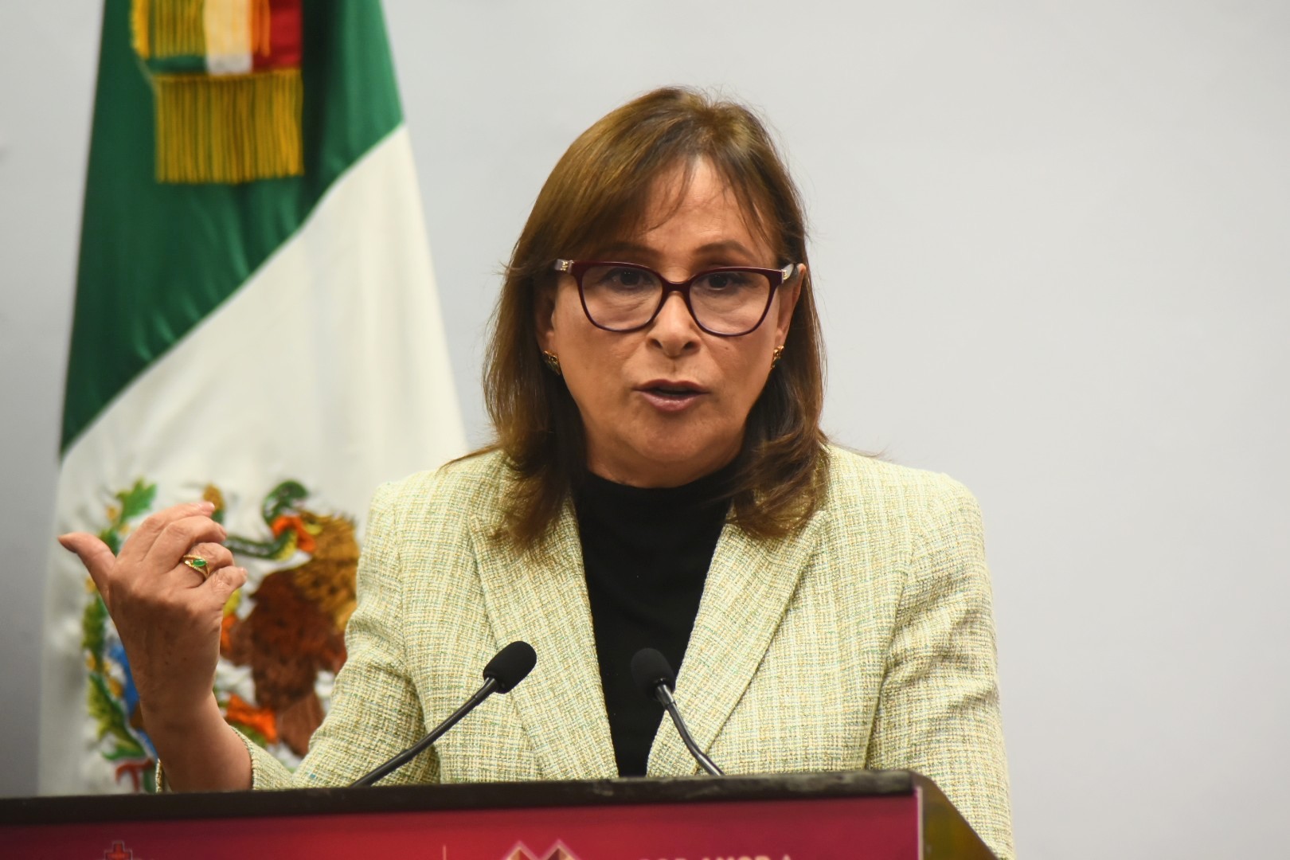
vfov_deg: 4.6
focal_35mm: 300
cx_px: 645
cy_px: 430
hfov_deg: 6.9
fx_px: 10749
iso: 2000
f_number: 6.3
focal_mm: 300
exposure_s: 1/125
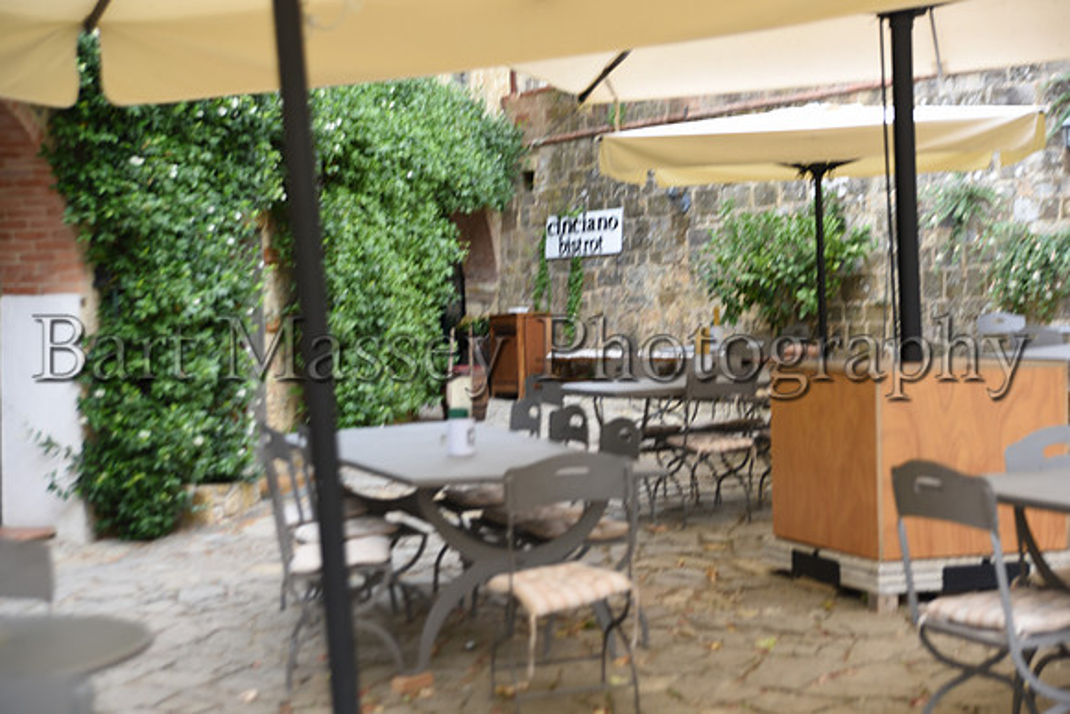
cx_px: 535
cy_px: 357
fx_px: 1635
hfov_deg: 36.2
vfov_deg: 24.6
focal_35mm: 55
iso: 125
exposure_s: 1/160
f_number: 3.5
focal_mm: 55
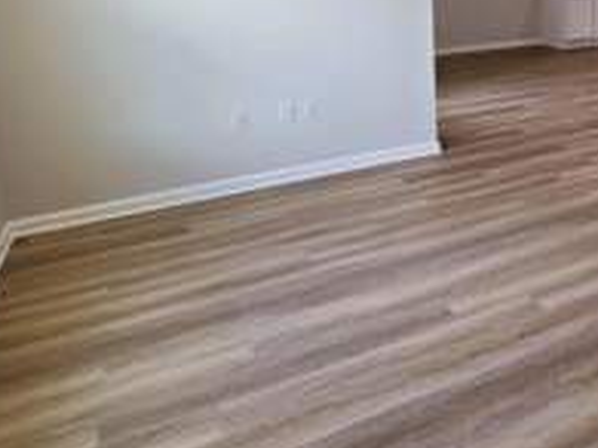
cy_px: 35
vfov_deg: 40.4
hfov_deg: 52.2
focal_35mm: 32
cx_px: 500
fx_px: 552
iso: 64
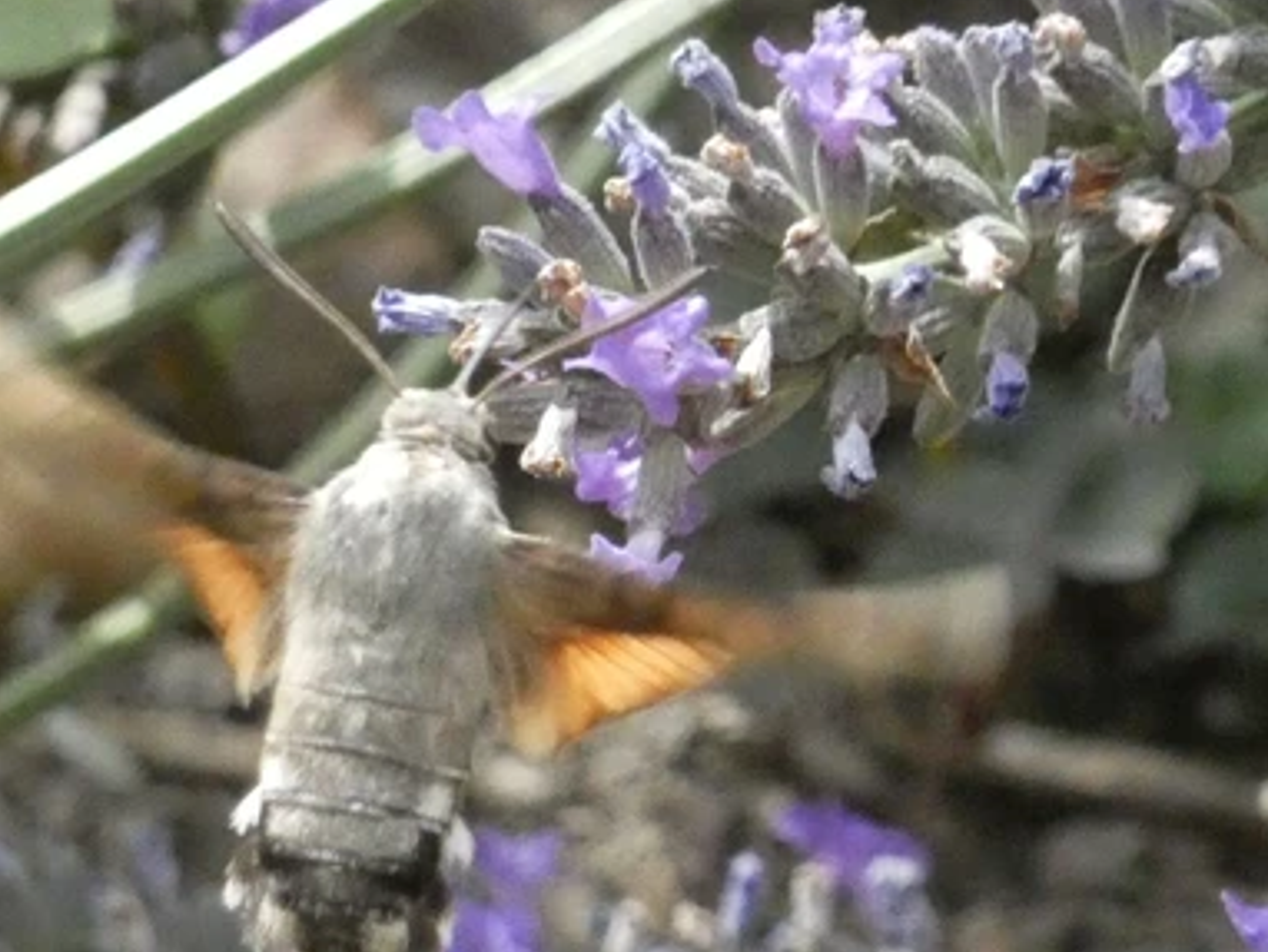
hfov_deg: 2.6
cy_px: 557
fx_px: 27857
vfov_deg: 2.0
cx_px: 501
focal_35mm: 760
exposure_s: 1/1000
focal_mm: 81.4
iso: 1600
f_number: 5.6
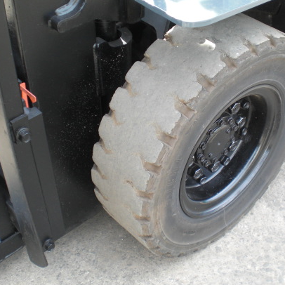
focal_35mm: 53
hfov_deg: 32.0
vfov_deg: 32.2
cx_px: 183
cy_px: 134
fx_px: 494
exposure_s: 1/125
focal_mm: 6.3
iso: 100
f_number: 3.1
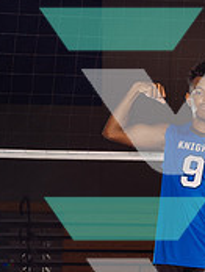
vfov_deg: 17.1
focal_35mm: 112
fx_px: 882
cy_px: 281
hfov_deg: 11.6
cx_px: 443
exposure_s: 1/200
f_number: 9
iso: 200
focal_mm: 35
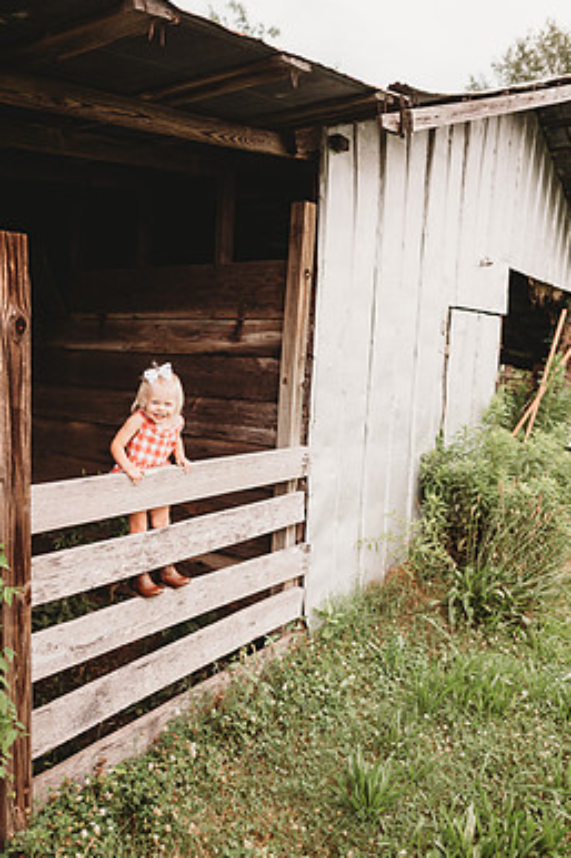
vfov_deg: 65.5
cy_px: 449
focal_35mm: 28
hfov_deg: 46.3
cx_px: 256
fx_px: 667
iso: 100
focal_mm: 24
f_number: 2.2
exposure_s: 1/1000
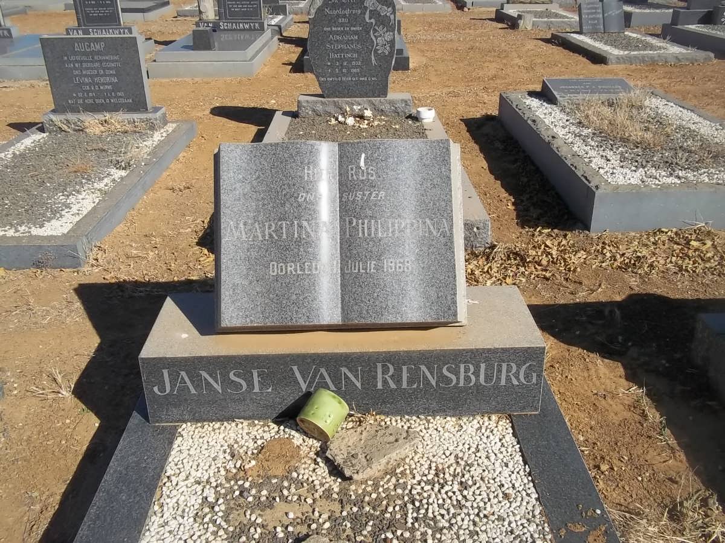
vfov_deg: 44.2
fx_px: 670
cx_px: 362
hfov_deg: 56.8
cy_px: 272
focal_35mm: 32
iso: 80
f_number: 5.5
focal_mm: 5.7
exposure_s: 1/500
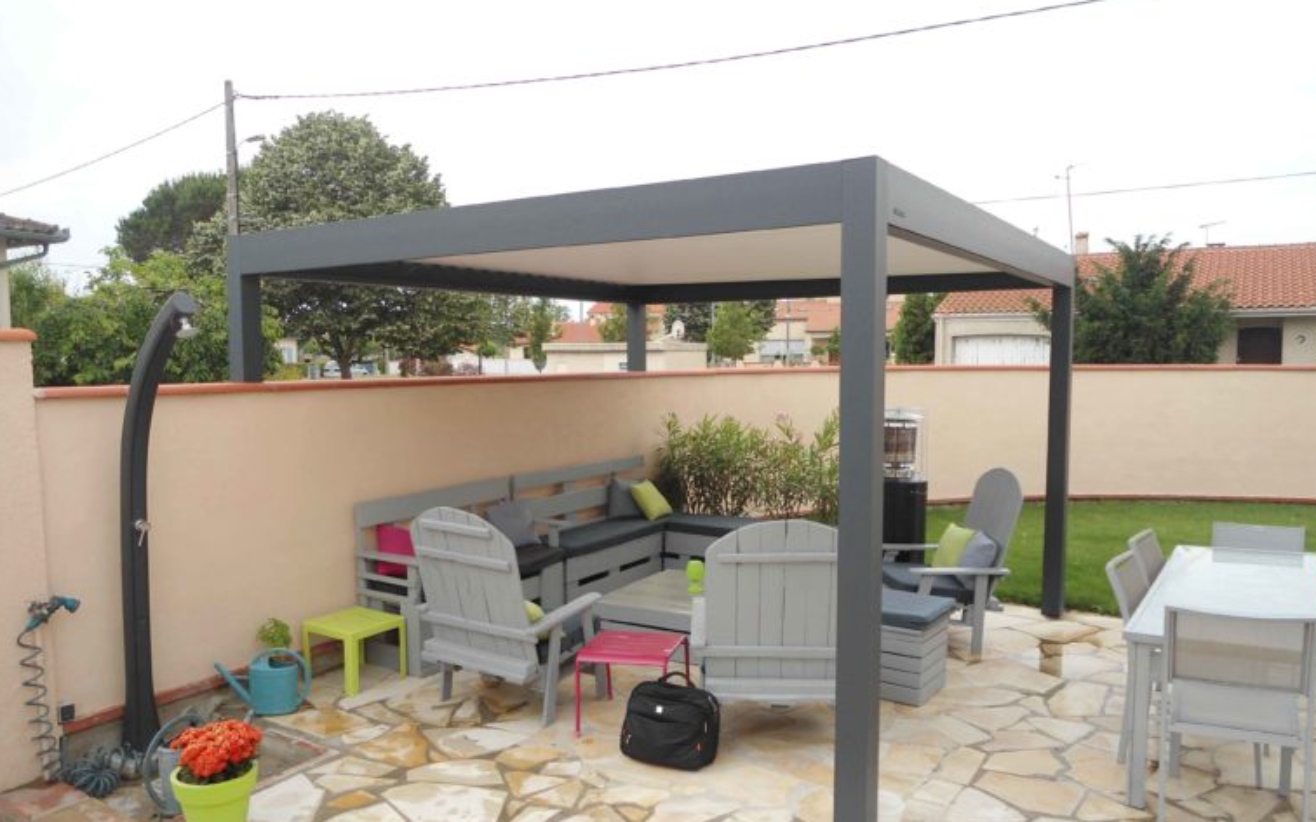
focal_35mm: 28
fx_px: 1004
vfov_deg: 44.3
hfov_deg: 66.5
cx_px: 660
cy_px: 493
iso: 80
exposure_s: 1/500
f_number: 2.8
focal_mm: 4.7
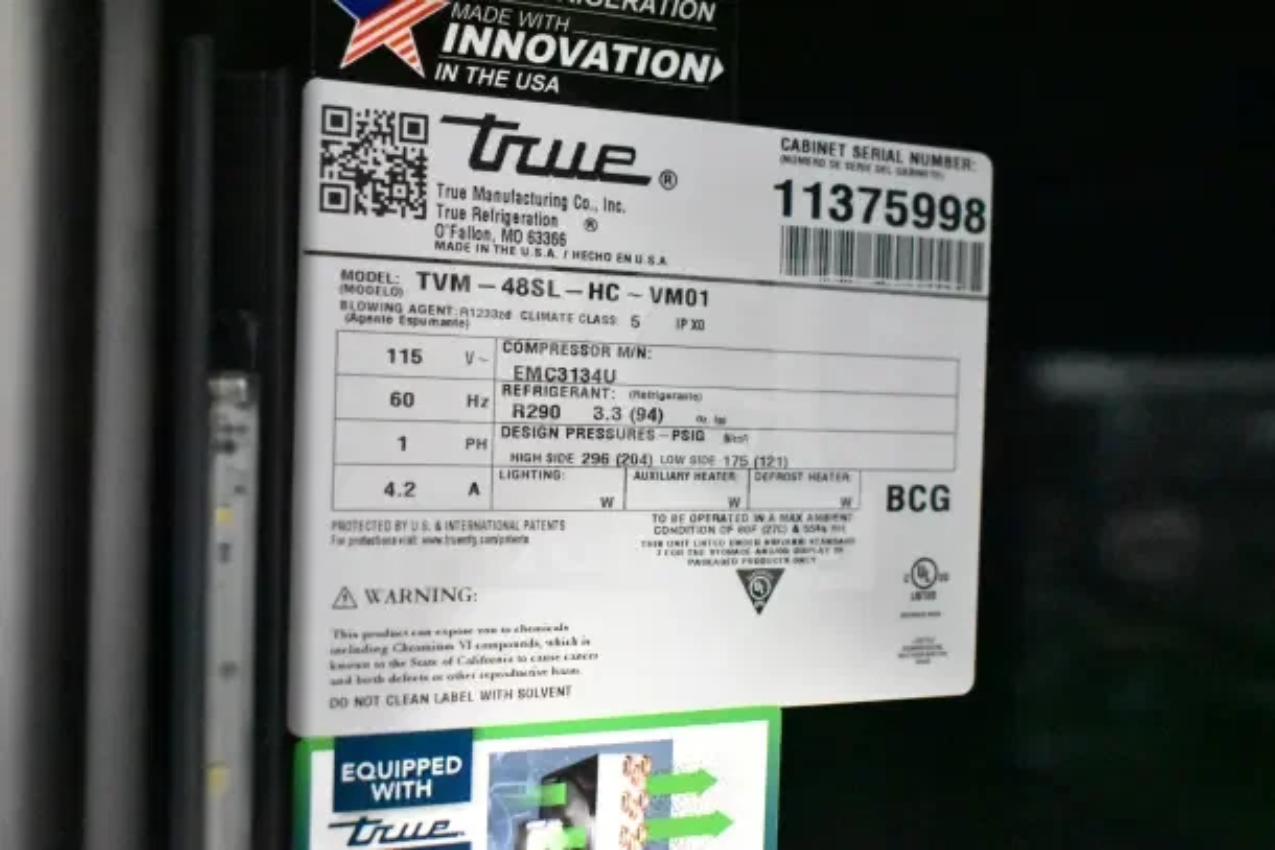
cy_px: 425
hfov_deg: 49.5
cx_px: 638
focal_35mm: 39
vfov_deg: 34.2
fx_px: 1381
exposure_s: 1/40
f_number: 4
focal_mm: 26
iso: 22800
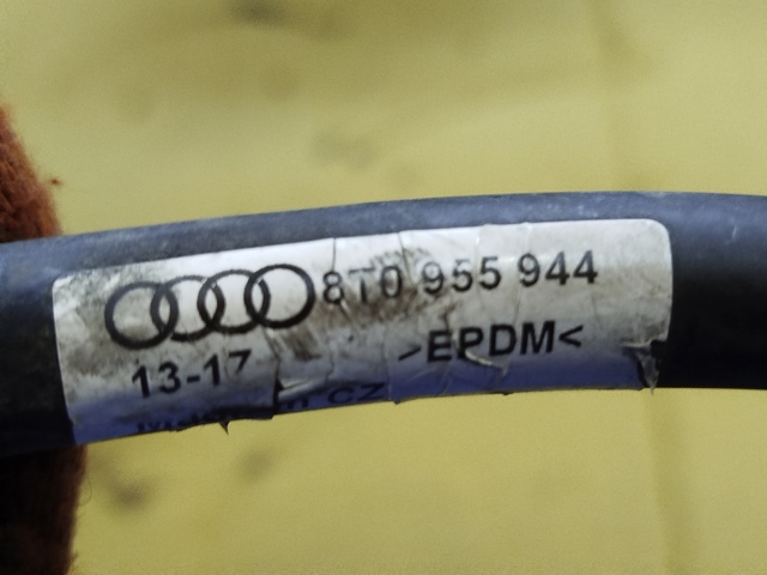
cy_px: 288
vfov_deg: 30.3
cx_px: 384
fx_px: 1064
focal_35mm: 48
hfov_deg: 39.7
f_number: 1.7
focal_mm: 5.31
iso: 320
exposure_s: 1/33
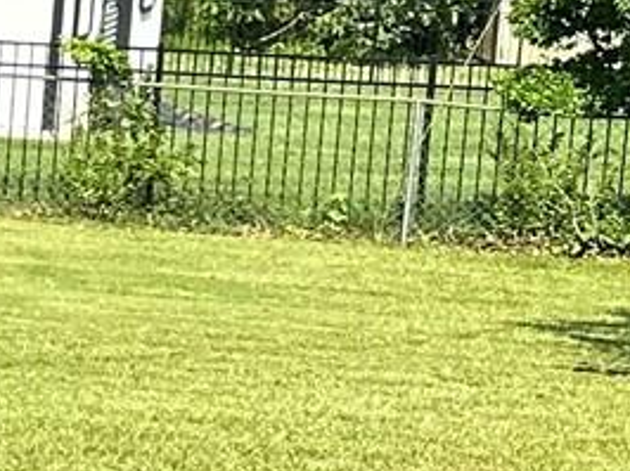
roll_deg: -0.6
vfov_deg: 8.0
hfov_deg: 8.3
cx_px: -1511
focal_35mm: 185
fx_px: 3364
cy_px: 277
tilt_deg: -10.3
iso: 80
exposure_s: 1/2660
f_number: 1.78
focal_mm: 6.86
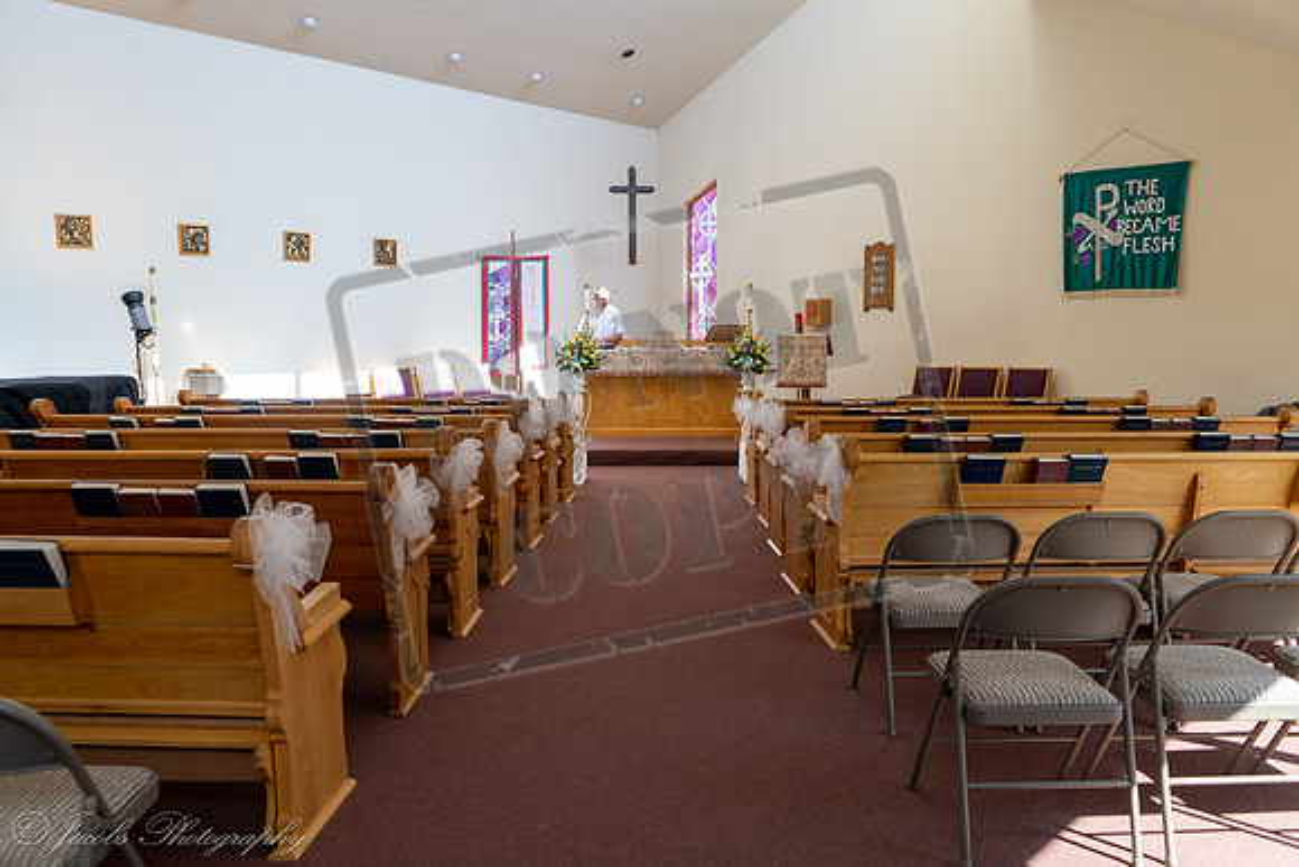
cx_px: 650
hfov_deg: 65.5
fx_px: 1011
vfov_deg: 46.4
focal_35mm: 28
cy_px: 434
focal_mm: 28
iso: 100
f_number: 3.5
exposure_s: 1/40
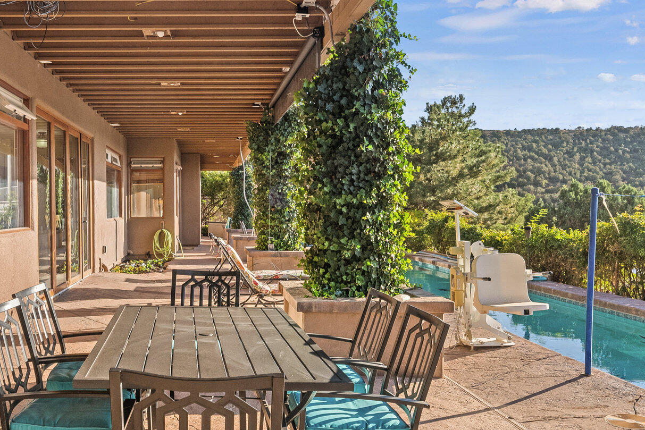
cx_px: 204
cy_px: 229
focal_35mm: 33
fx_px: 591
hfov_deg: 55.8
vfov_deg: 40.0
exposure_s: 1/100
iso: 800
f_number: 8
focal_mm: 20
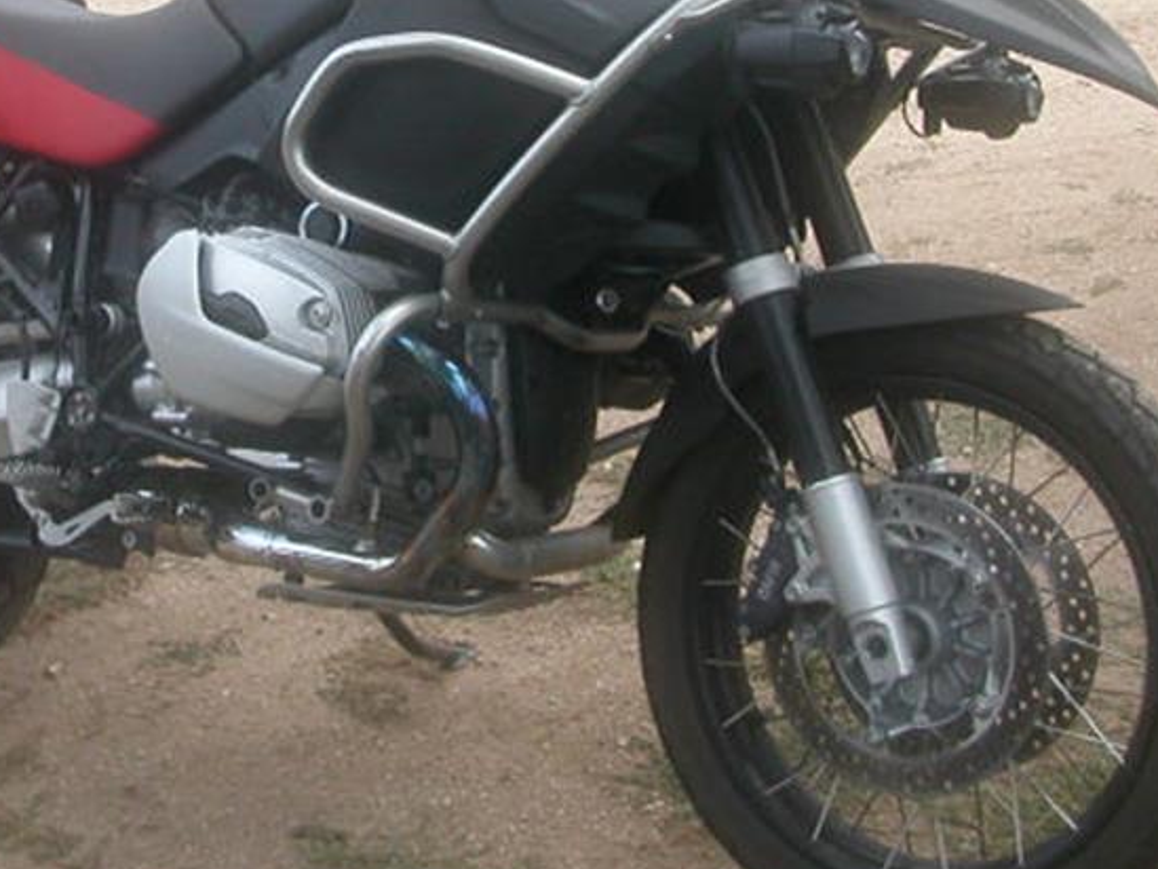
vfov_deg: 21.1
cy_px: 186
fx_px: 2309
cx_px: 411
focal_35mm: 69
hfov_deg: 28.0
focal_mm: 5.6
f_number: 2.7
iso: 100
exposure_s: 1/334
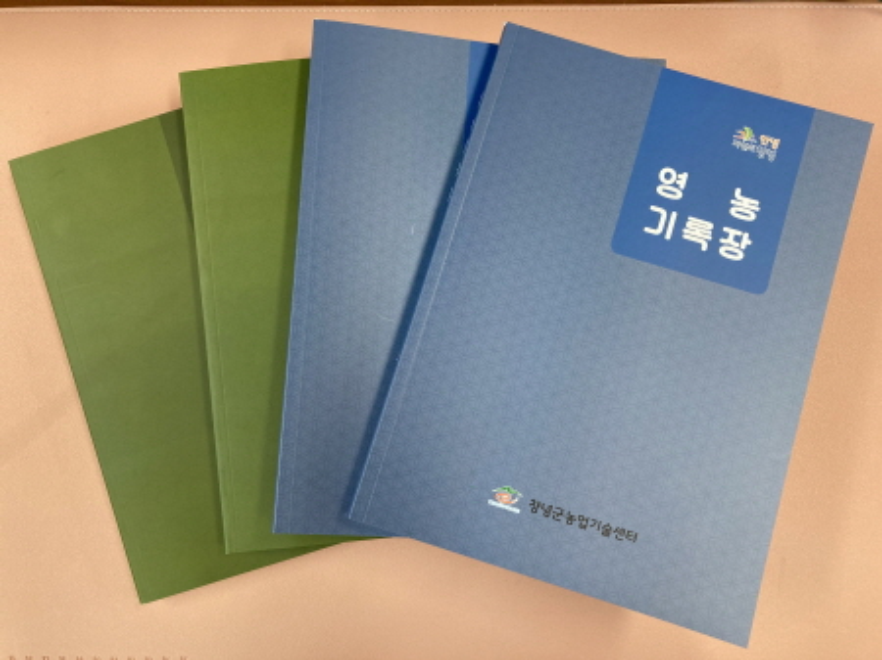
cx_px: 441
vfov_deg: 49.7
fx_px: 713
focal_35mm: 28
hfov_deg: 63.5
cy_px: 330
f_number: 1.8
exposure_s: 1/60
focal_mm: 3.99
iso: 50
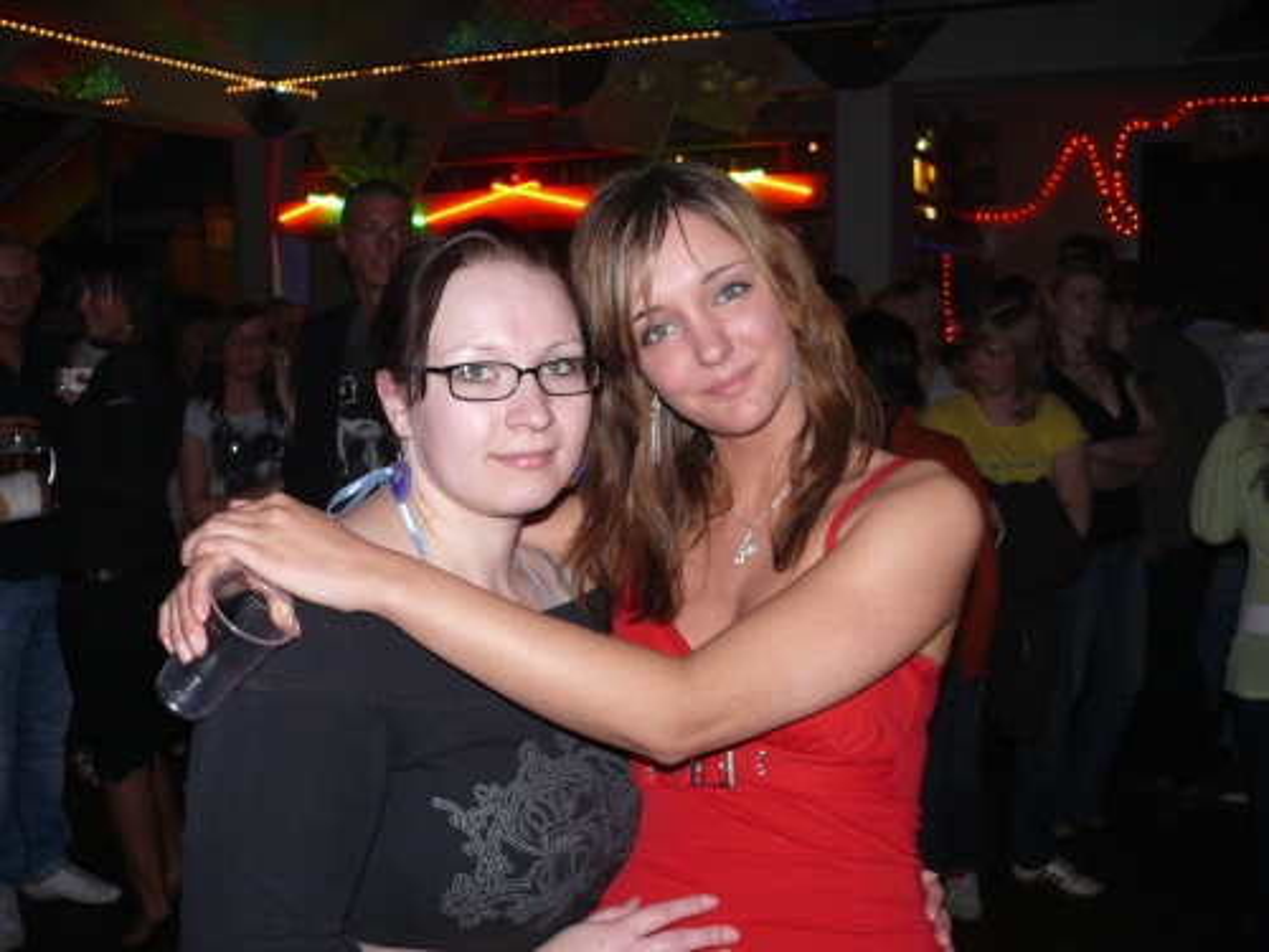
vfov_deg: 40.7
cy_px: 476
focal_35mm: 35
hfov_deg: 52.6
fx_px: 1283
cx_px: 634
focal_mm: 7.4
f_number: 2.8
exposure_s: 1/30
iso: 100
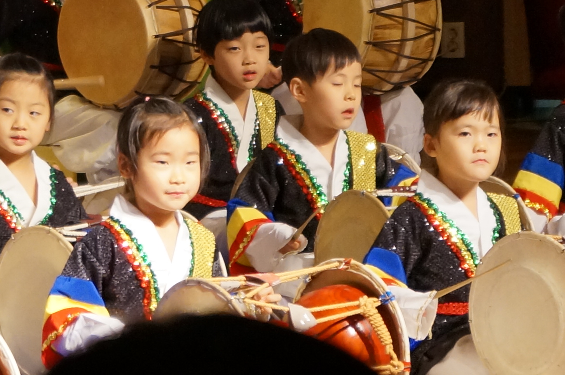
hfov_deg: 7.4
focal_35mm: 279
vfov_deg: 4.9
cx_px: -56
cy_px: -82
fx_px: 4369
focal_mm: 55
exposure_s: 1/100
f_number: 5.6
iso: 800
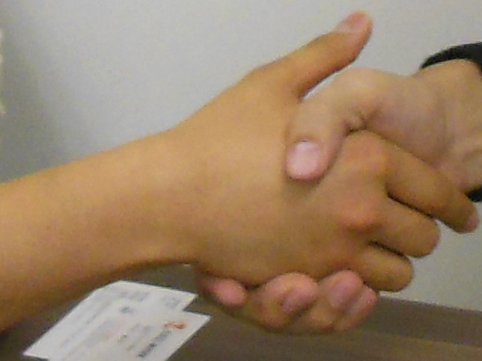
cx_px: 563
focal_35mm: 179
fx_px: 2492
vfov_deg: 8.2
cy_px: -118
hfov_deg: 10.9
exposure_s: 1/80
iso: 400
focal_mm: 4.5
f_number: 3.5
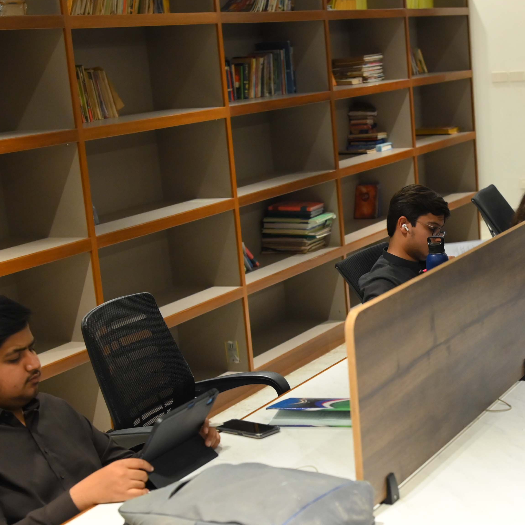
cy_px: 350
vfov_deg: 22.1
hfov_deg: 21.8
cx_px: 441
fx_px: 1338
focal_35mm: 78
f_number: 2.8
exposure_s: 1/100
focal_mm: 35
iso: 2000
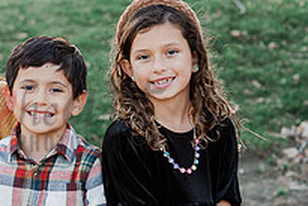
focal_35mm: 240
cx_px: -5
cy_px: 109
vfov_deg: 5.7
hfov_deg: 8.5
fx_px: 2055
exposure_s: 1/200
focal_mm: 85
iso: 320
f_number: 4
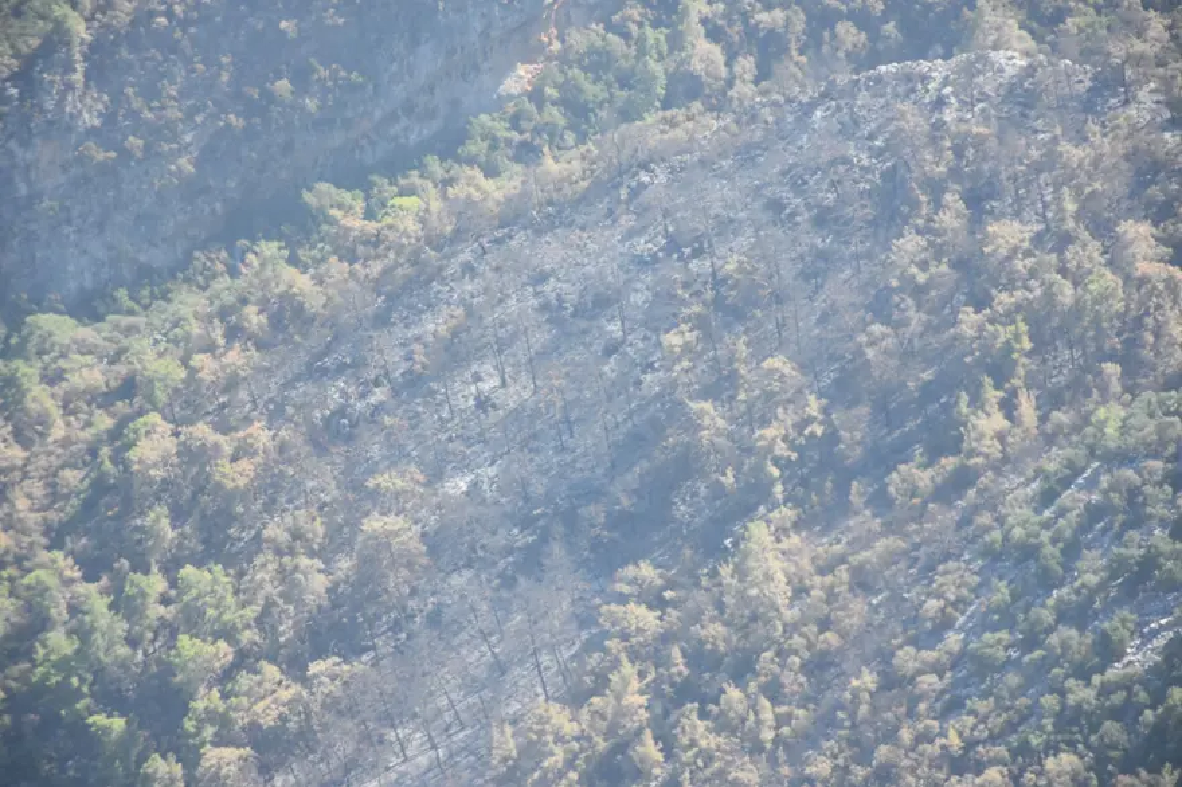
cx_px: 591
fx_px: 6892
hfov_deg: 9.8
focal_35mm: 210
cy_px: 394
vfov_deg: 6.5
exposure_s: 1/640
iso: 800
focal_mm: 140
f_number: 6.3
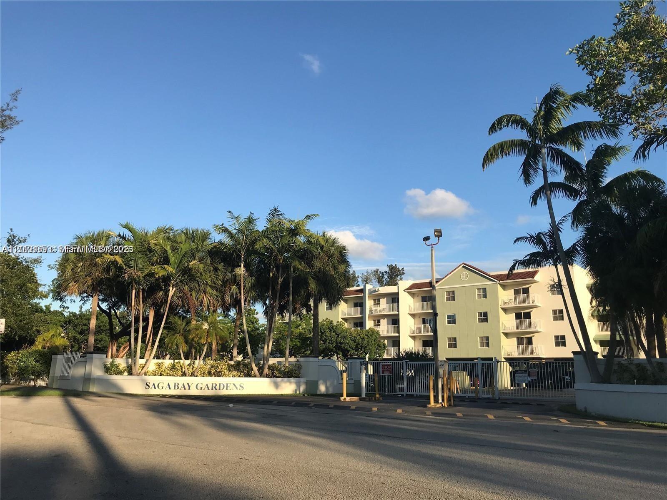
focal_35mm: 28
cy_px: 250
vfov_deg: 49.7
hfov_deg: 63.4
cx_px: 334
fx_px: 540
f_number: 1.8
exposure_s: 1/1408
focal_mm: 3.99
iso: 20
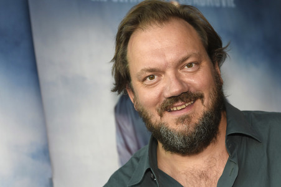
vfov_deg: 15.9
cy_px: 94
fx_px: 671
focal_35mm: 86
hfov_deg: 23.7
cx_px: 140
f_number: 5
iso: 640
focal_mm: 86
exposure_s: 1/400
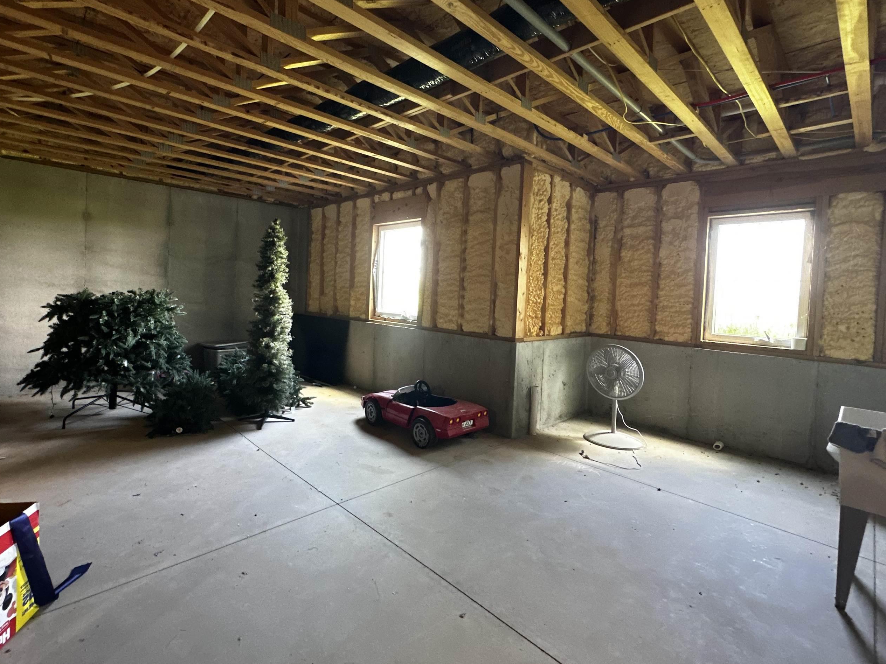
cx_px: 404
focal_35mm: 17
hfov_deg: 90.8
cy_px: 299
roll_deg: -2.2
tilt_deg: -1.1
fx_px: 435
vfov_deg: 74.5
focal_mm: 2.22
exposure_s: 1/60
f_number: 2.2
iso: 800
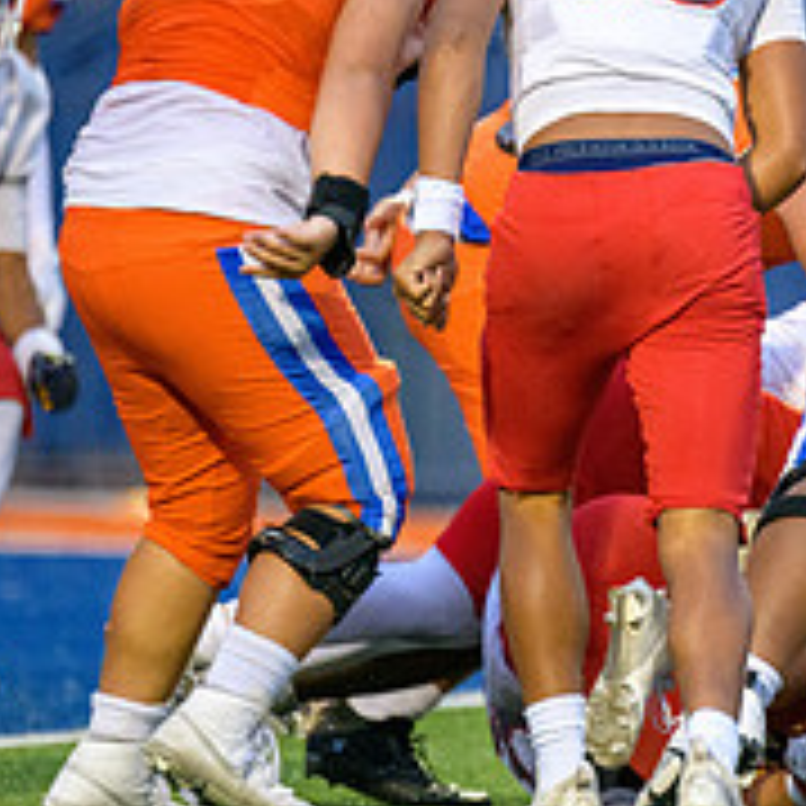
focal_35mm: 828
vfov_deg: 2.1
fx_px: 21812
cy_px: 389
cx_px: 928
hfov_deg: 2.1
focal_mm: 300
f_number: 2.8
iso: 2800
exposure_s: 1/800
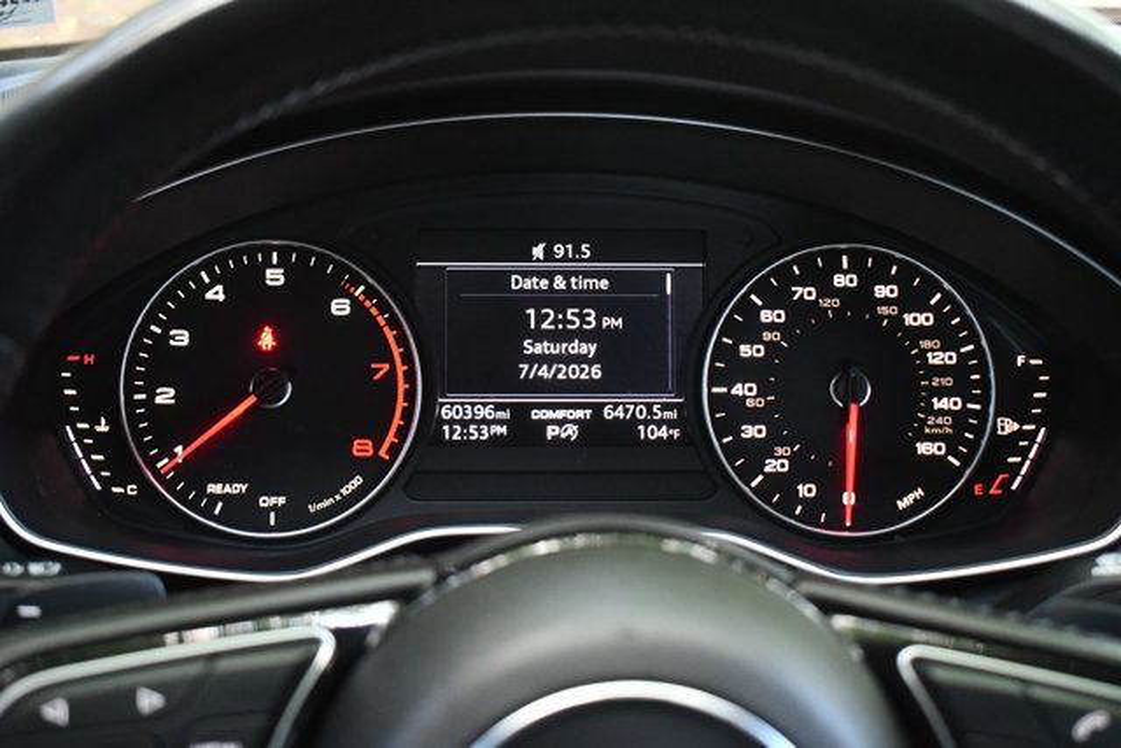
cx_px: 560
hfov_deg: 38.9
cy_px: 374
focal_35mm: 51
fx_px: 1588
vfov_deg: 26.5
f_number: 4.5
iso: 5000
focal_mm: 34
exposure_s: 1/60
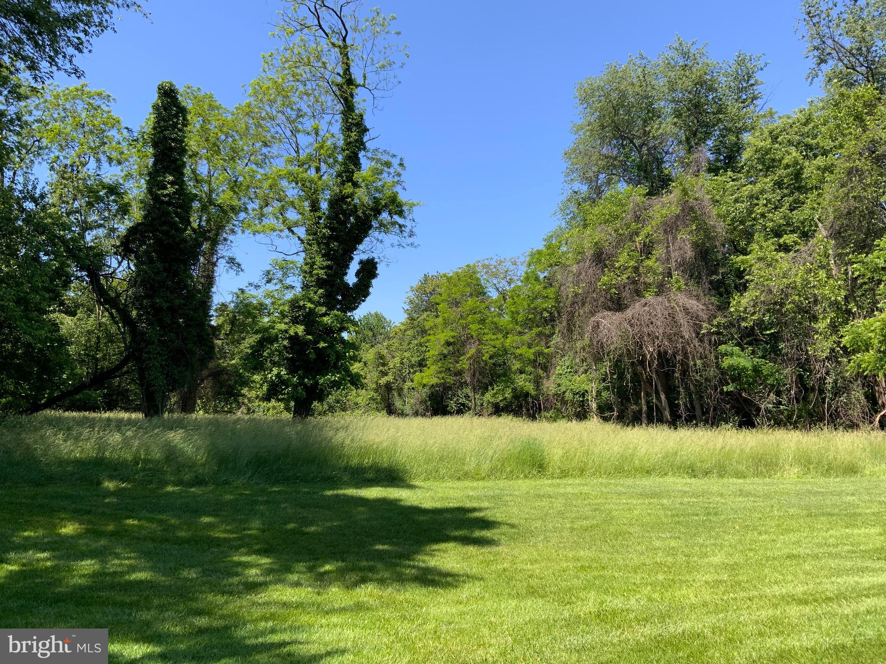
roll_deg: +0.0
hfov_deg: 61.7
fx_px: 742
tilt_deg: +8.3
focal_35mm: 29
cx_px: 443
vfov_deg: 48.2
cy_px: 332
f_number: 1.8
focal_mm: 3
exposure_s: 1/842
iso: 16
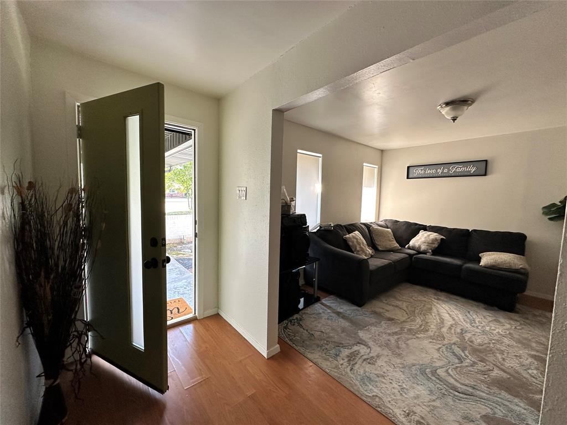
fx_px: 229
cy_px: 212
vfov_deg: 85.7
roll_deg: -1.3
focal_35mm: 14
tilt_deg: -5.8
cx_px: 284
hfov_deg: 102.1
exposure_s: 1/99
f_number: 2.2
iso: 125
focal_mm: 2.22
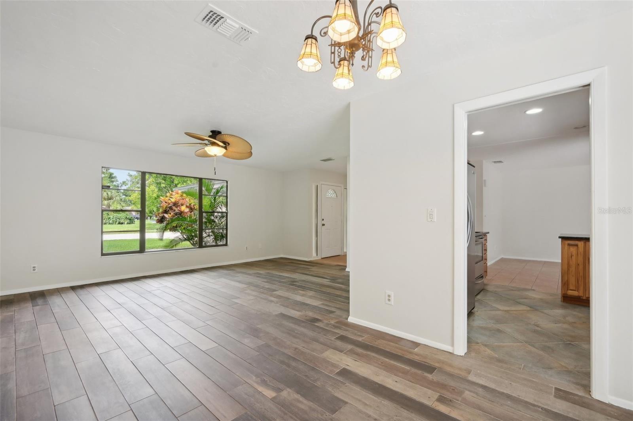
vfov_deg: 75.4
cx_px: 316
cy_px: 210
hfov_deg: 98.6
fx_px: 272
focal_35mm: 16
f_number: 8
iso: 400
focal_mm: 15.5
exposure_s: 1/30
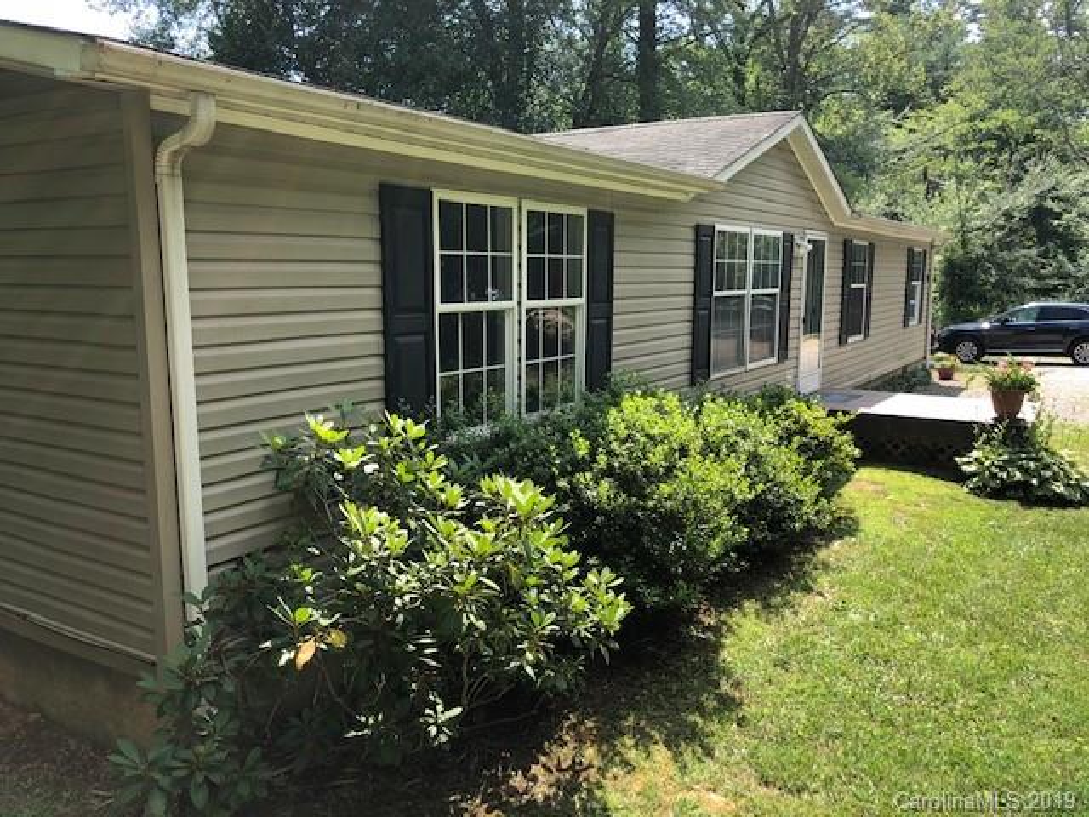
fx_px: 881
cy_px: 408
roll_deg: -0.5
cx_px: 544
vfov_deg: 49.7
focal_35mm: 28
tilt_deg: -9.2
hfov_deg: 63.4
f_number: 1.8
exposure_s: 1/607
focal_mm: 4
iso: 20
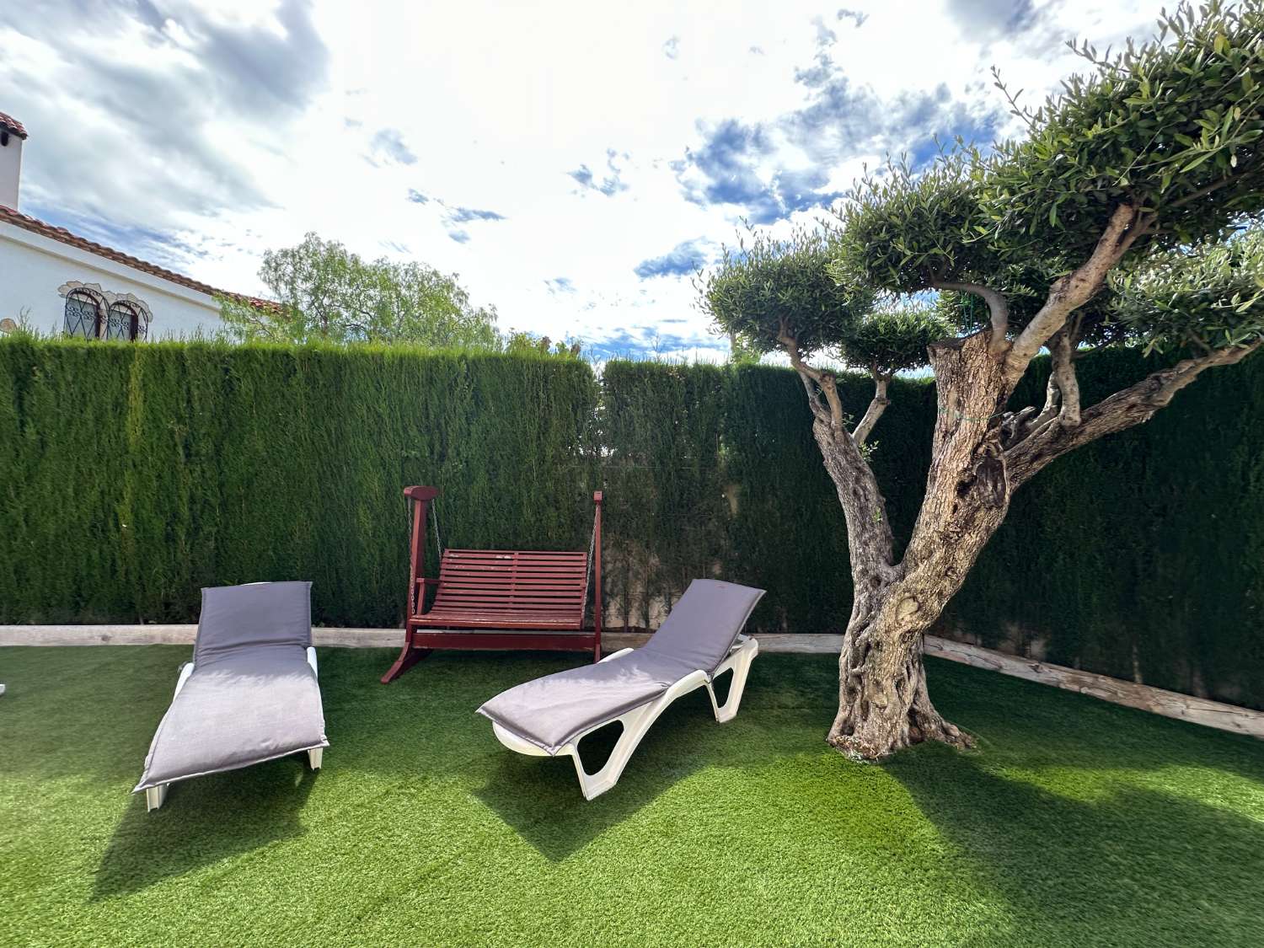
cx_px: 632
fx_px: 511
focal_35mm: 14
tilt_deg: +2.3
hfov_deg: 102.1
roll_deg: -1.4
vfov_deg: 85.7
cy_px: 474
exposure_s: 1/418
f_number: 2.2
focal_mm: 2.22
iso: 40
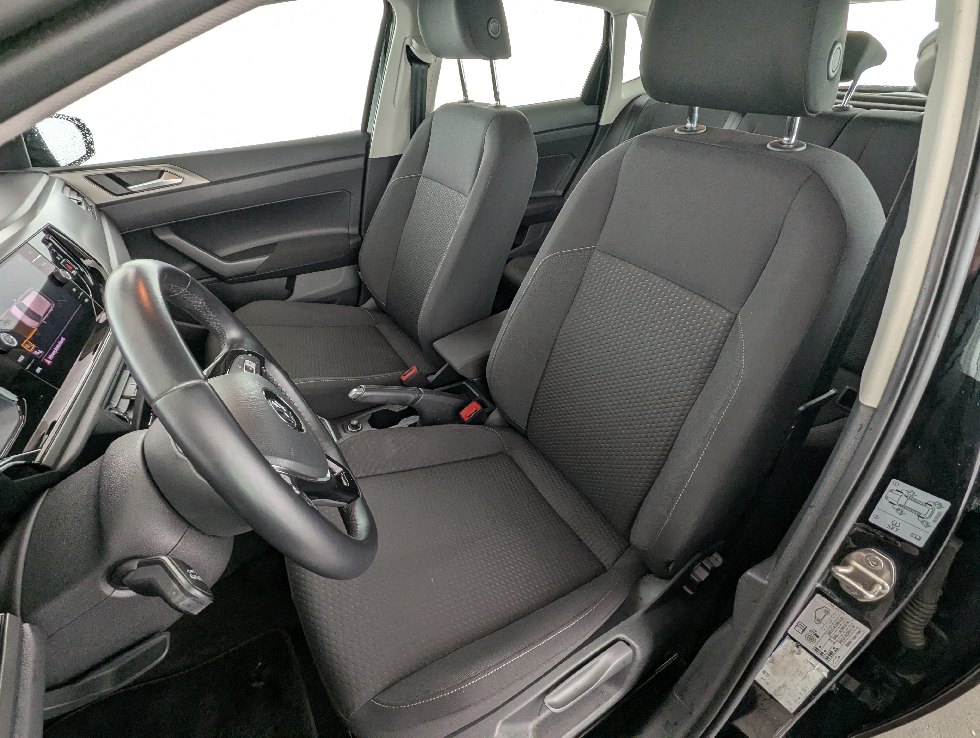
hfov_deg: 94.4
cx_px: 490
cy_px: 369
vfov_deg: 78.2
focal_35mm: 16
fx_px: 454
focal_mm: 2.35
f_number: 2.2
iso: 84
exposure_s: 1/46
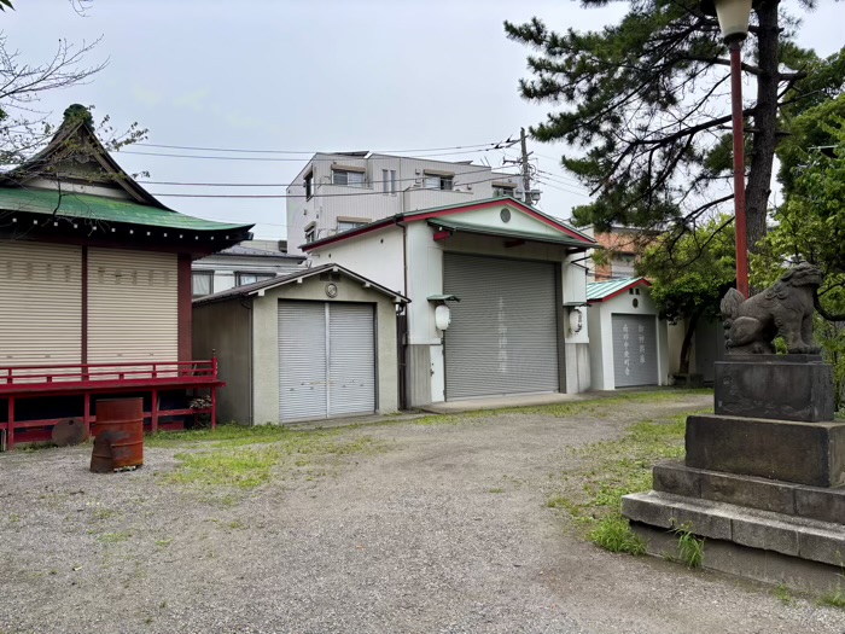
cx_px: 422
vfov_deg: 53.1
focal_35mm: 26
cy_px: 317
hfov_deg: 67.3
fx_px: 635
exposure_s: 1/1139
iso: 50
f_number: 1.6
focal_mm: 5.96
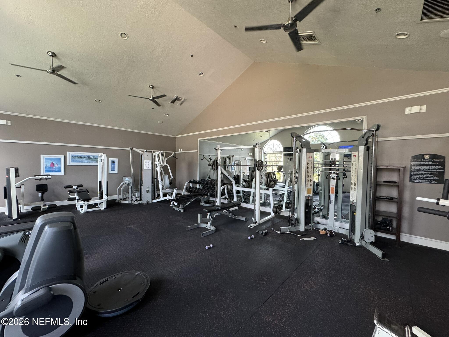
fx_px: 182
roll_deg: -0.7
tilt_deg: -1.2
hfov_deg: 102.1
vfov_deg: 85.7
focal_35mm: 14
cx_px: 224
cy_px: 168
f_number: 2.2
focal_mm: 2.22
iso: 250
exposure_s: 1/99
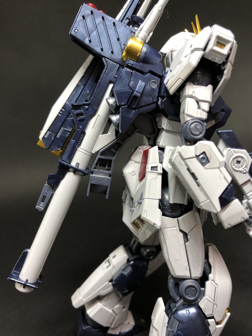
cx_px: 126
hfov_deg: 49.7
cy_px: 168
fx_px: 272
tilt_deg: -16.9
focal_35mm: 28
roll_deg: +1.9
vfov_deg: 63.4
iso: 40
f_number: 1.8
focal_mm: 3.99
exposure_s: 1/20
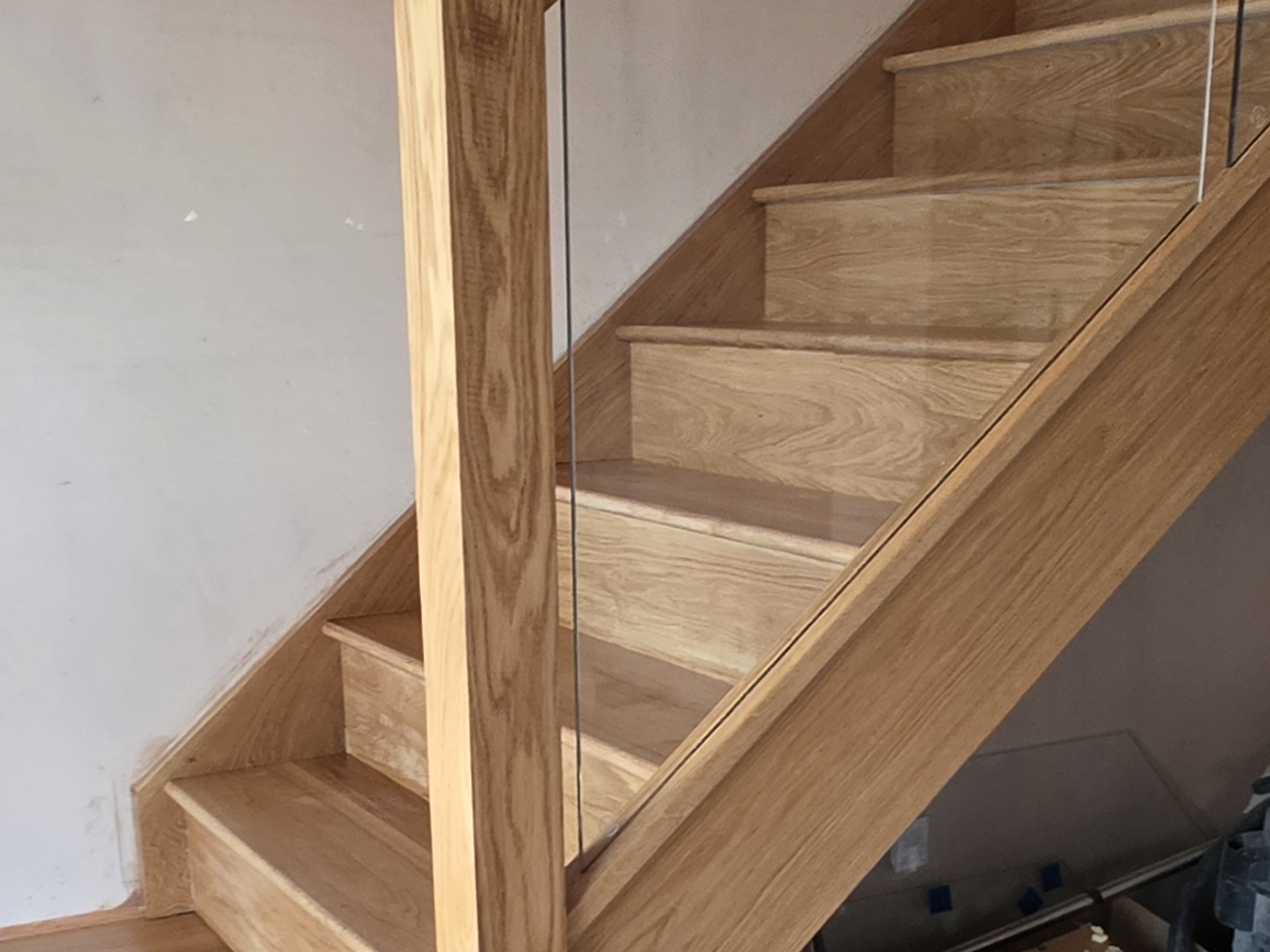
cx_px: 639
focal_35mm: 45
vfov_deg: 31.1
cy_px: 803
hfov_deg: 42.1
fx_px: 1651
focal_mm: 2.2
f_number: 1.9
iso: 200
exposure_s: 1/50
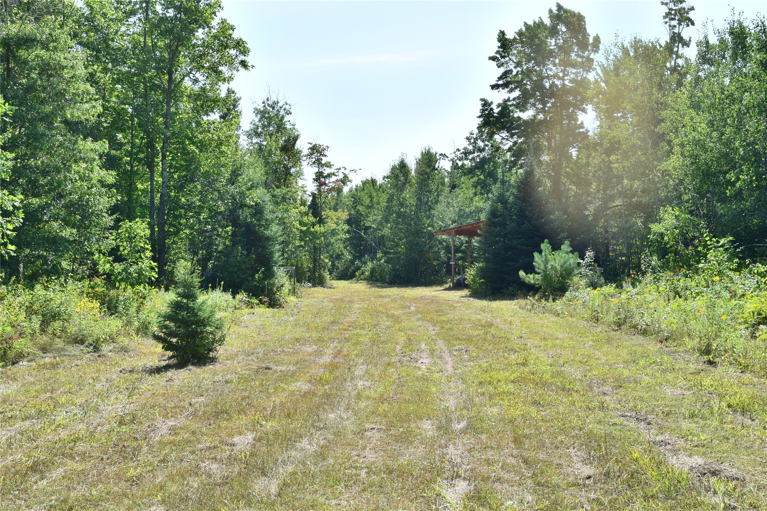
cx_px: 384
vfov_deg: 29.9
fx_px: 959
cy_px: 256
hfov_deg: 43.6
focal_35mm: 45
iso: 360
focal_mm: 30
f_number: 11
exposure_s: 1/500
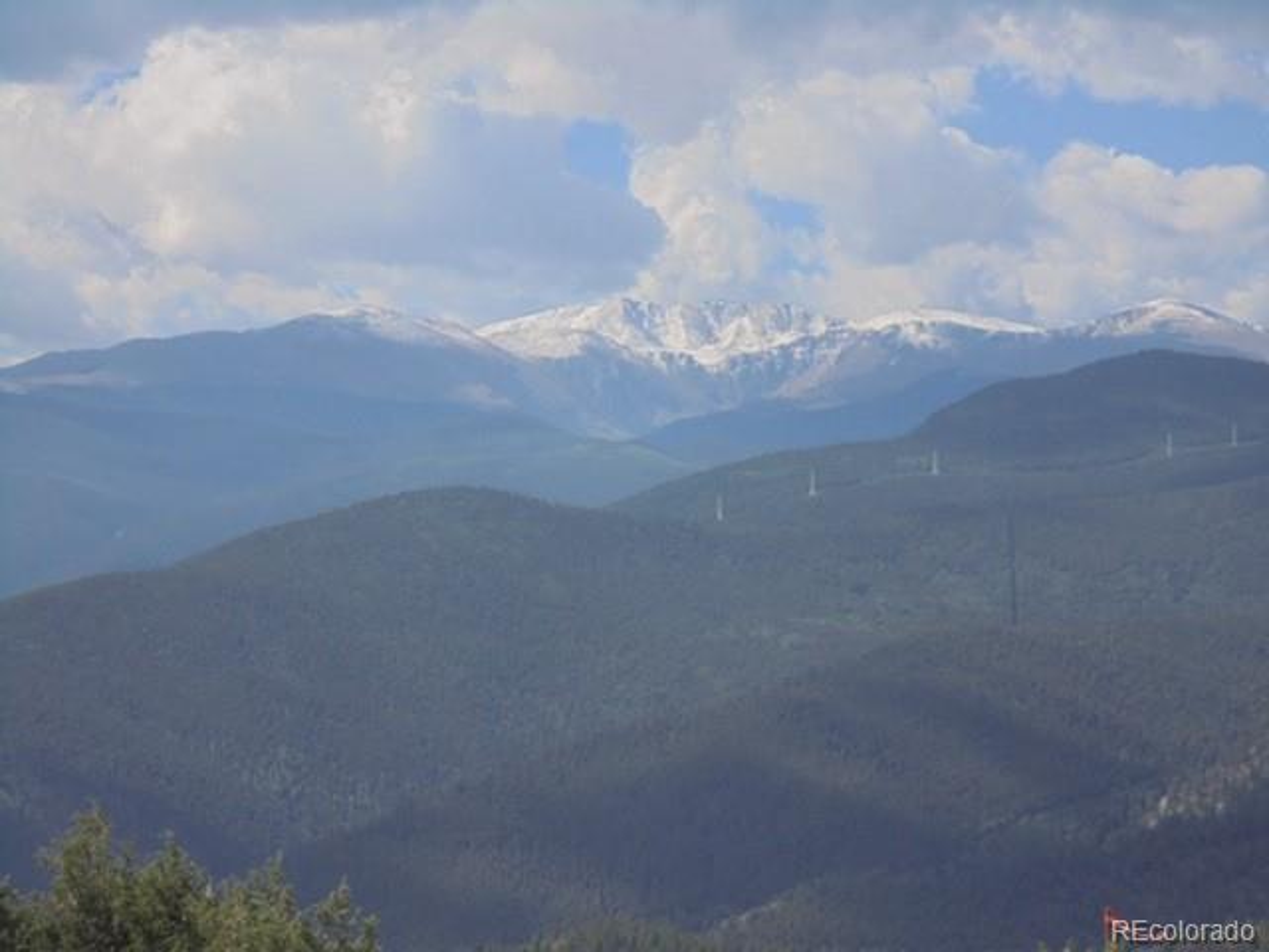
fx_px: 4472
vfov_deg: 12.1
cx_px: 634
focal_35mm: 122
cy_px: 476
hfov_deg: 16.1
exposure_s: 1/640
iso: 100
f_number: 5.6
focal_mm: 21.8
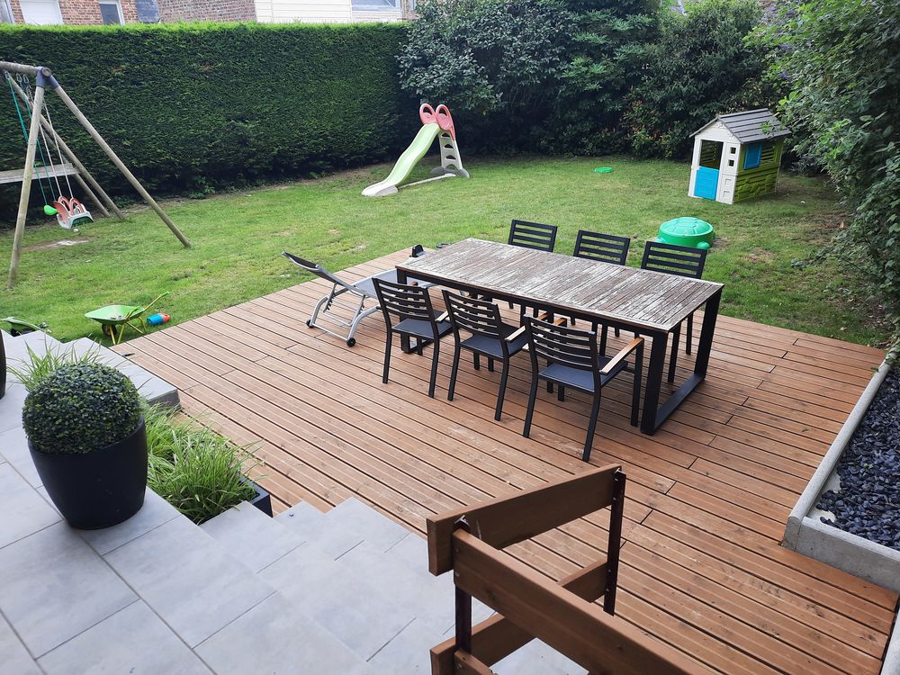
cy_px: 338
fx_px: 650
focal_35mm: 25
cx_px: 450
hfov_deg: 69.4
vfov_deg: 54.9
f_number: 2
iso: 32
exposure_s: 1/159
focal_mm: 4.6
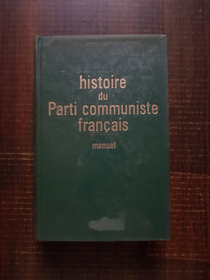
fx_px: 210
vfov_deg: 67.3
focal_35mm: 26
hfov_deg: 53.1
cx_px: 105
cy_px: 140
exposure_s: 1/10
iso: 250
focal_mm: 4.3
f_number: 1.7
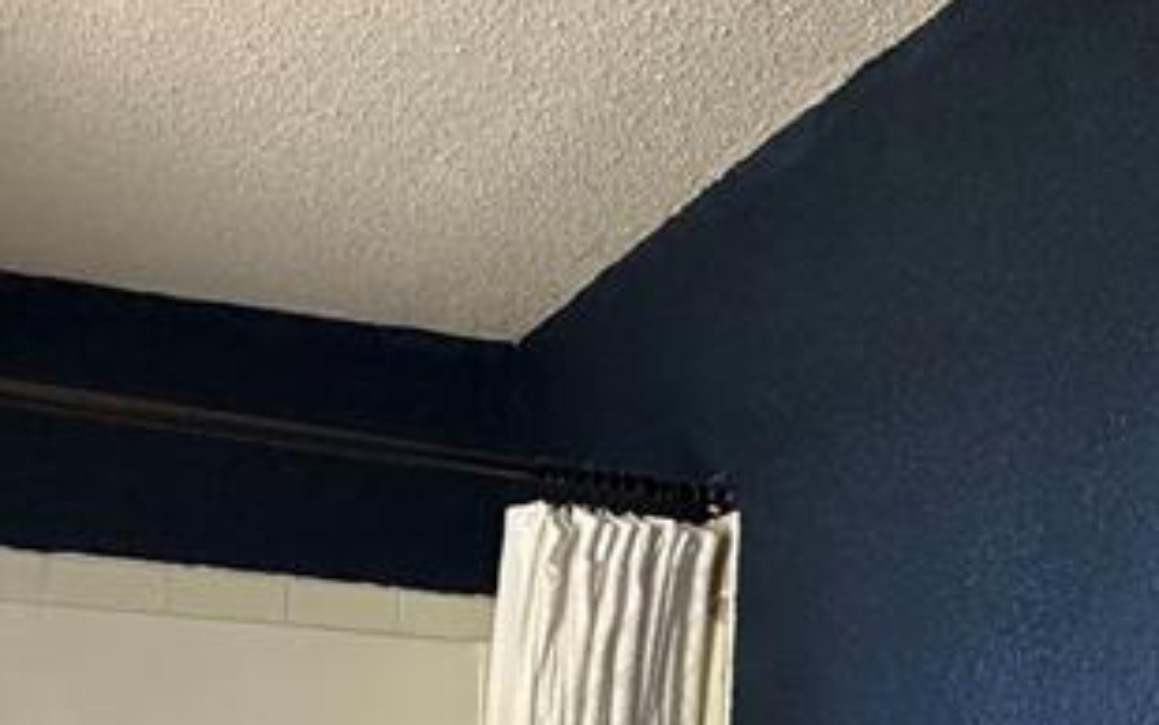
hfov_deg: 40.9
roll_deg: -1.6
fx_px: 1548
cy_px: 1099
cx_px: 475
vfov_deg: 21.8
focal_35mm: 49
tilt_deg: -8.4
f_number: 2.2
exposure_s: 1/60
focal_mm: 2.22
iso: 500
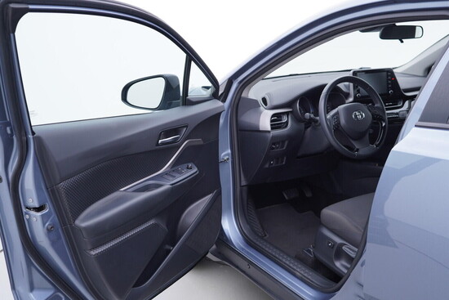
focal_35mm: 36
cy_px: 150
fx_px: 449
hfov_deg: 53.1
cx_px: 224
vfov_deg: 36.9
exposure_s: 1/50
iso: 125
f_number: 3.2
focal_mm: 24
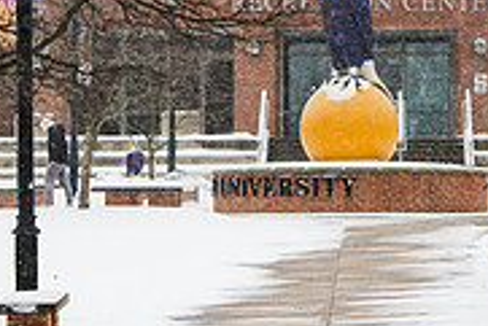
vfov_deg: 4.1
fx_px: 4558
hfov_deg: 6.1
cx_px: 270
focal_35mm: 336
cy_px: -117
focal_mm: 105
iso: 320
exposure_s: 1/320
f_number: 4.5
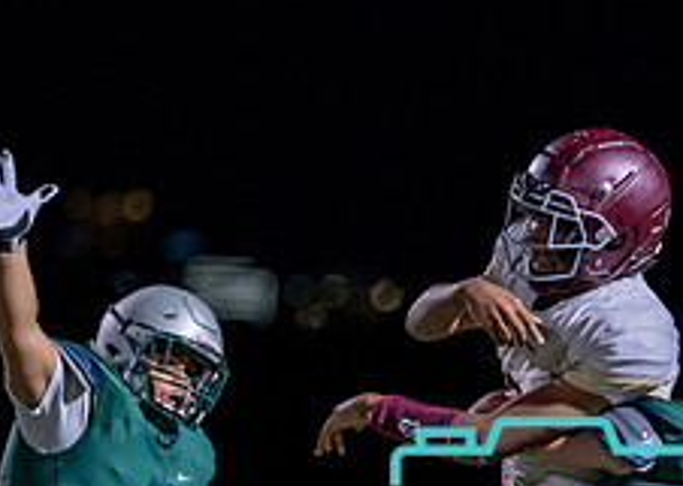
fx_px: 8237
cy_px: 525
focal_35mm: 425
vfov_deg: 3.4
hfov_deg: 4.7
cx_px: 666
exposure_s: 1/1250
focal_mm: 135
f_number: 1.8
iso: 1600
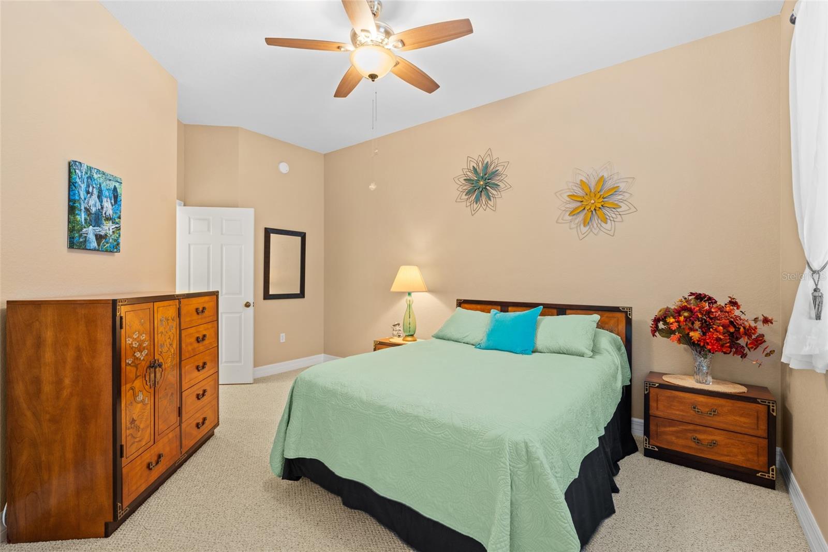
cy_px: 276
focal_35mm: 16
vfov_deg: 73.7
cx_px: 414
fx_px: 368
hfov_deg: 96.7
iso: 200
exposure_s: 2.5
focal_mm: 16
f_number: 9
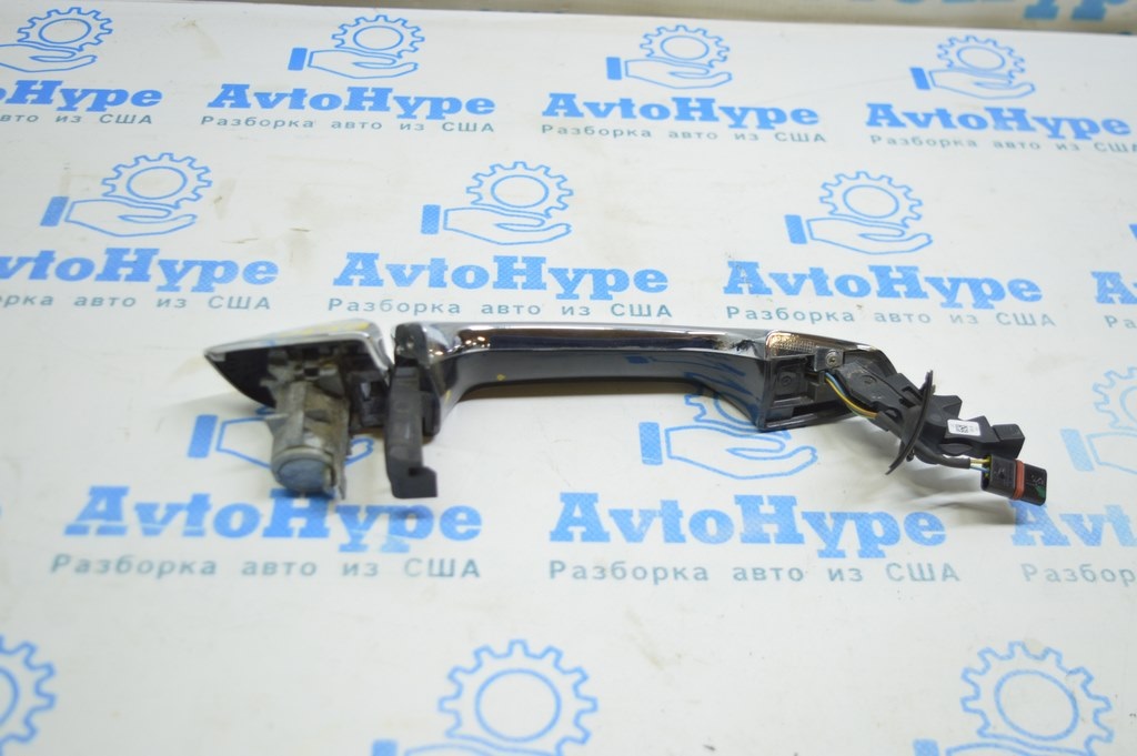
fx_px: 1325
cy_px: 378
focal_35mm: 42
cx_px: 568
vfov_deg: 31.8
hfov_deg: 46.4
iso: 400
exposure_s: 1/40
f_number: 4.2
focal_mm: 28
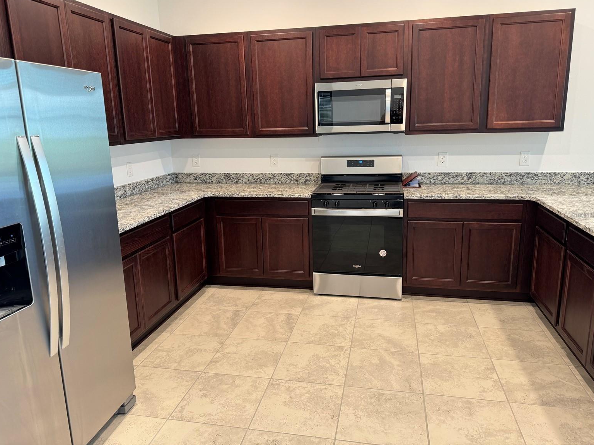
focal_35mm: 25
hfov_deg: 69.4
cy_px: 215
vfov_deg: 54.9
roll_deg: +1.4
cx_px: 299
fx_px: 429
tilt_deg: -12.0
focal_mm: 6.86
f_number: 1.78
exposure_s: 1/60
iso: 160
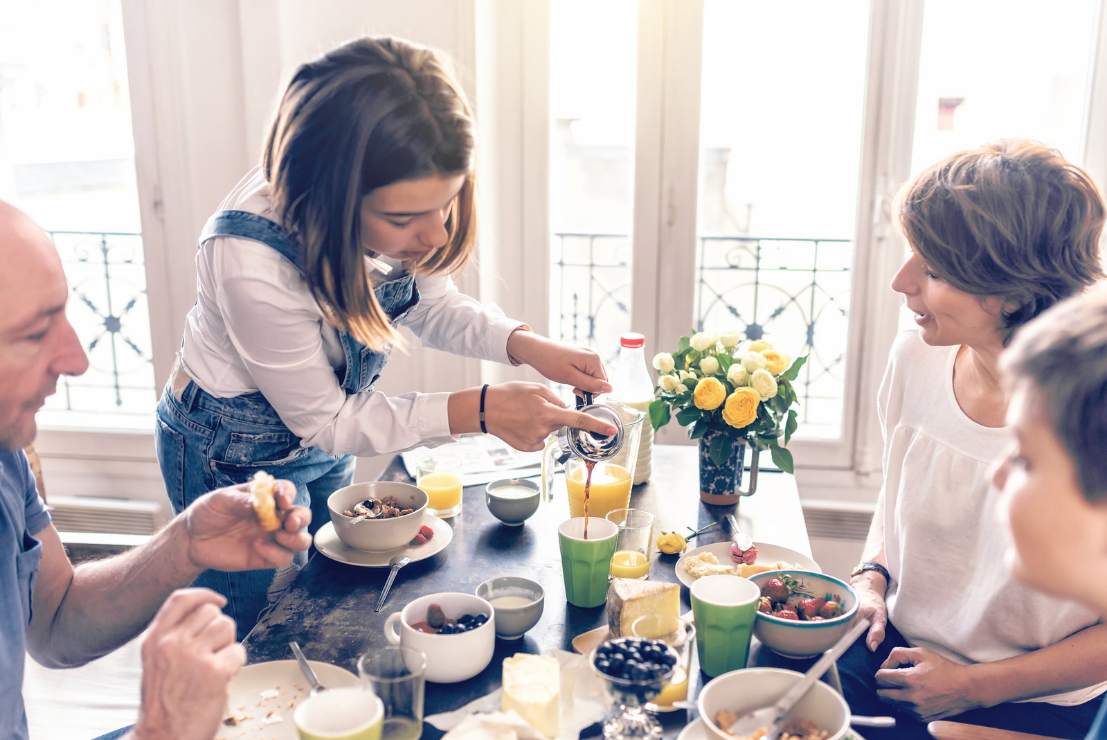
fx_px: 1077
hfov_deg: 54.4
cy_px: 370
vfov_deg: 37.9
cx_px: 554
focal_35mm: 35
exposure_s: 1/400
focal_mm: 35
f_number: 2
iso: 125
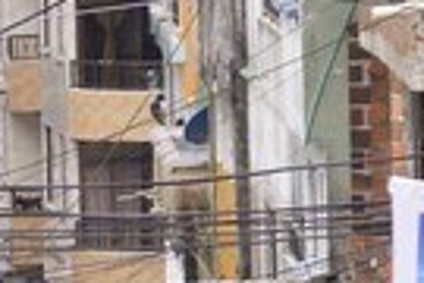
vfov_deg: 1.5
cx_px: 113
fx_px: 10458
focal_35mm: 888
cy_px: 772
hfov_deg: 2.3
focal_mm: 100
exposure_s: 1/200
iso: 400
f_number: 8
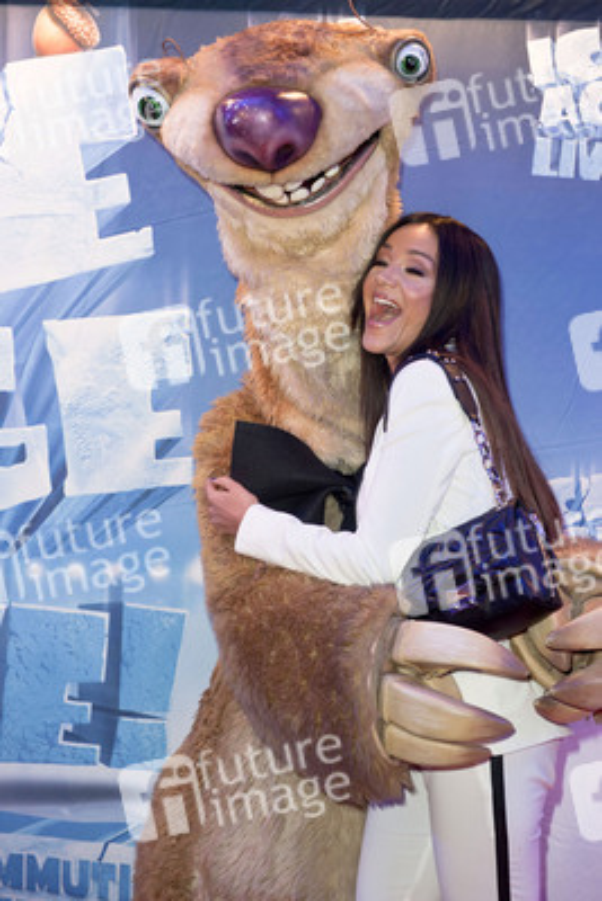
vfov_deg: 32.4
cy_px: 450
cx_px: 301
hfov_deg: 21.9
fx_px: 1554
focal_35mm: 62
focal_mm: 62
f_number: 5.6
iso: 1600
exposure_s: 1/200
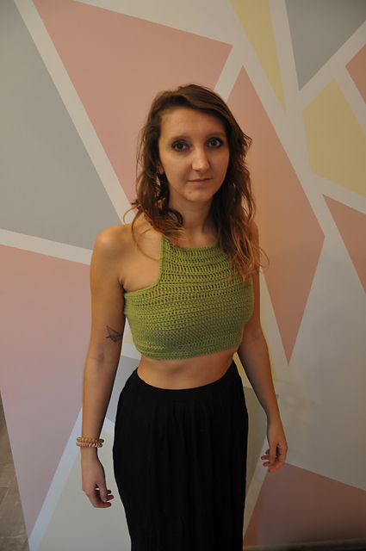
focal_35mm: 27
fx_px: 413
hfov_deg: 47.8
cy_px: 276
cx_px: 183
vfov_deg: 67.4
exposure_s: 1/8
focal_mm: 18
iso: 200
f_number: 3.5
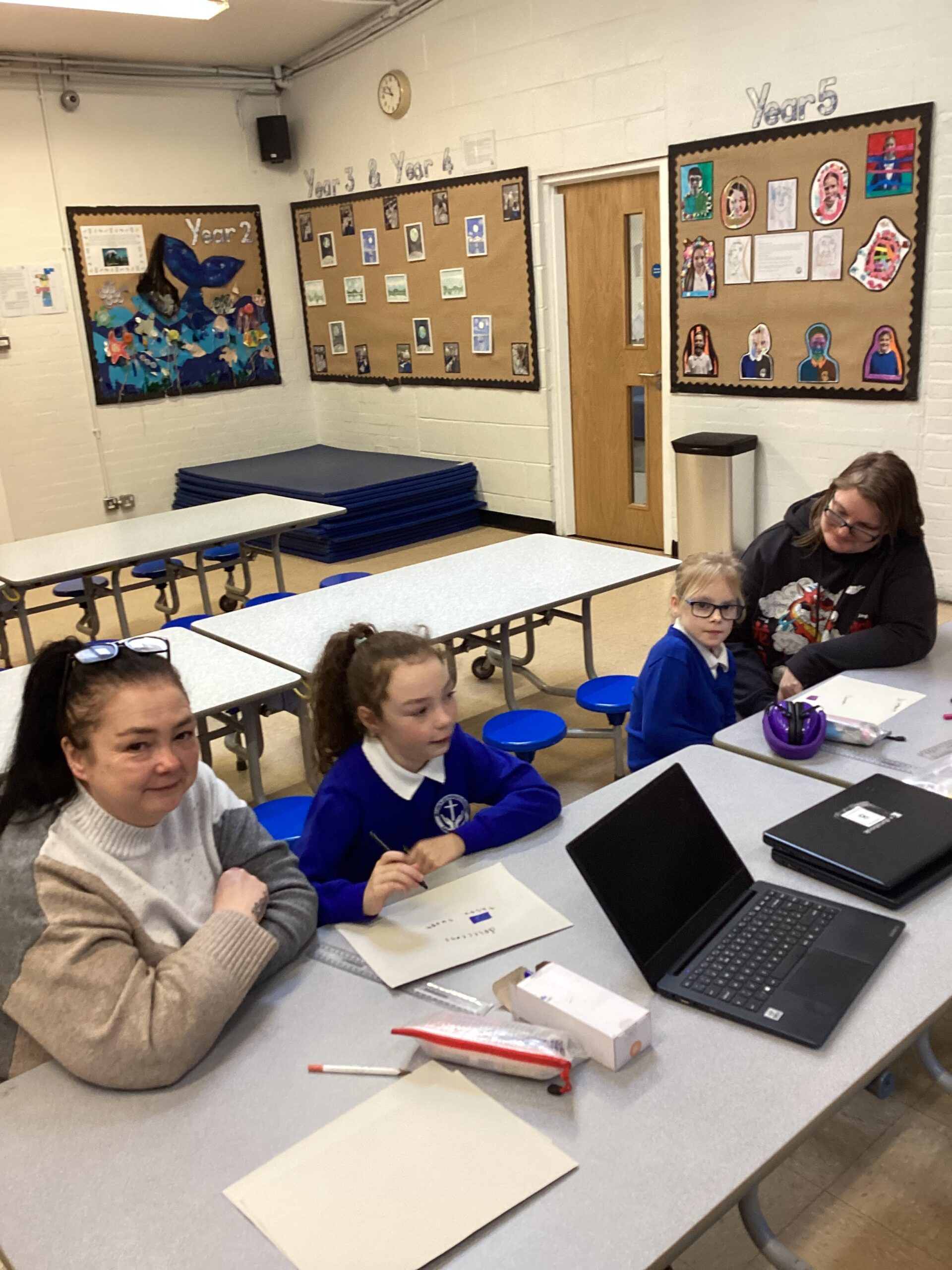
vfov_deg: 58.4
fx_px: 1137
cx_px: 476
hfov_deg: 45.4
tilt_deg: -17.9
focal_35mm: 31
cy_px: 635
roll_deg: +3.5
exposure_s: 1/50
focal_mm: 3.3
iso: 160
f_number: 2.4
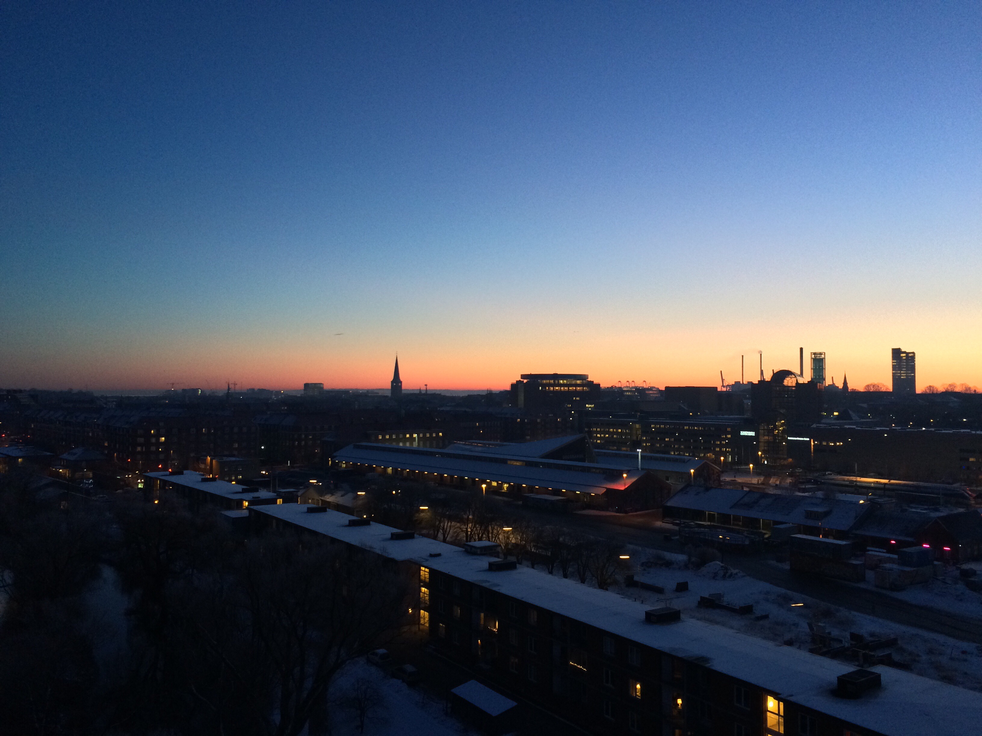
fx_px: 823
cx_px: 491
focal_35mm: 29
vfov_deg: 48.2
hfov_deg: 61.7
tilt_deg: +1.2
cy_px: 368
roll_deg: +0.2
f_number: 2.2
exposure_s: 1/33
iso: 200
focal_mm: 4.15
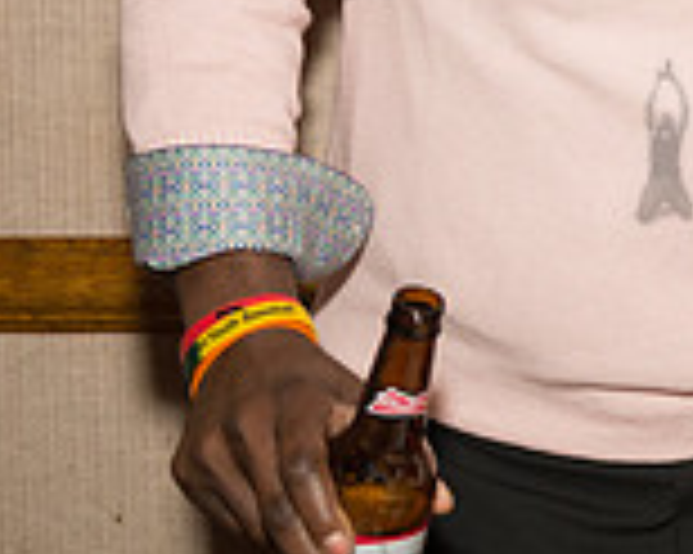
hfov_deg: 13.0
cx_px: 1279
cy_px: -65
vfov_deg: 11.4
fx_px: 2726
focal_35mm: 133
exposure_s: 1/320
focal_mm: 35
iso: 1600
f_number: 4
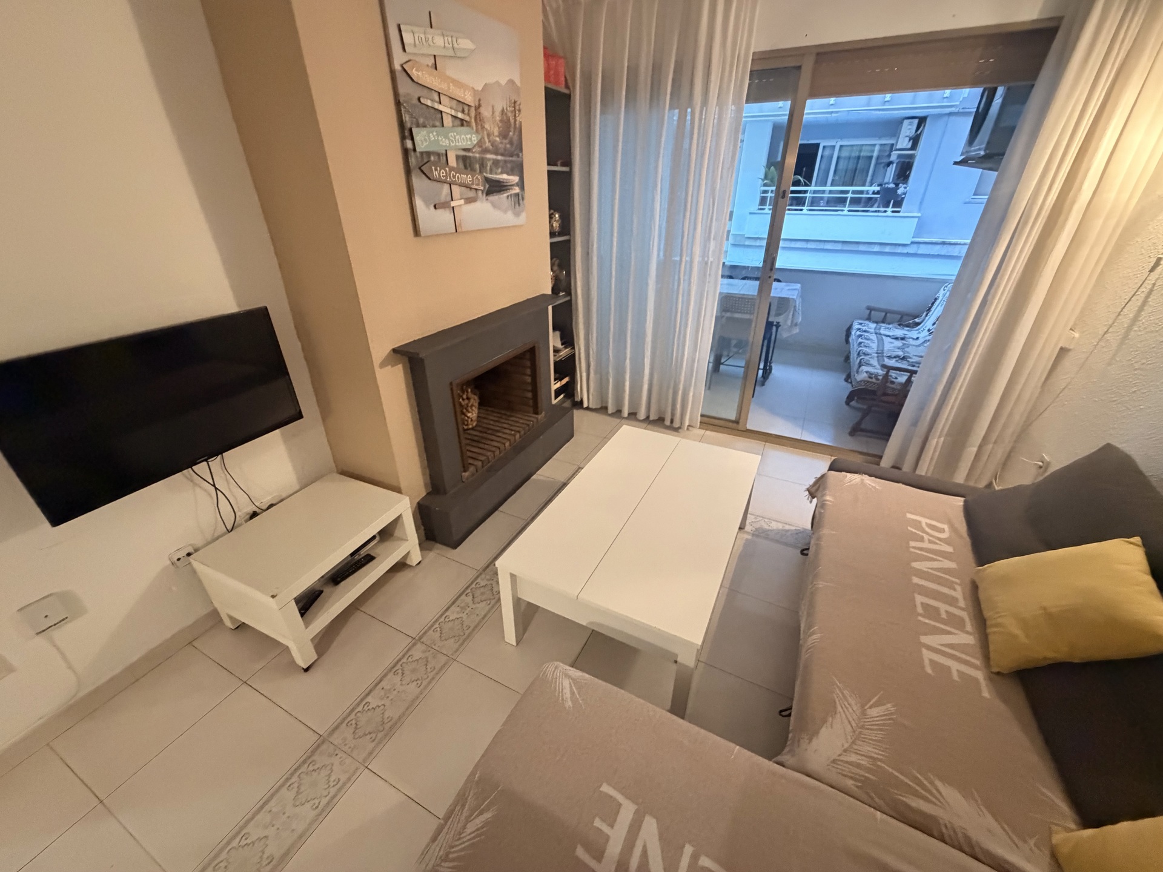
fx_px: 470
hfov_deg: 102.1
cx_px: 582
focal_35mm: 14
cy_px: 436
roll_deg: +0.5
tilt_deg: -28.5
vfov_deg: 85.7
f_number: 2.2
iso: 800
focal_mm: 2.22
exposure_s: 1/50
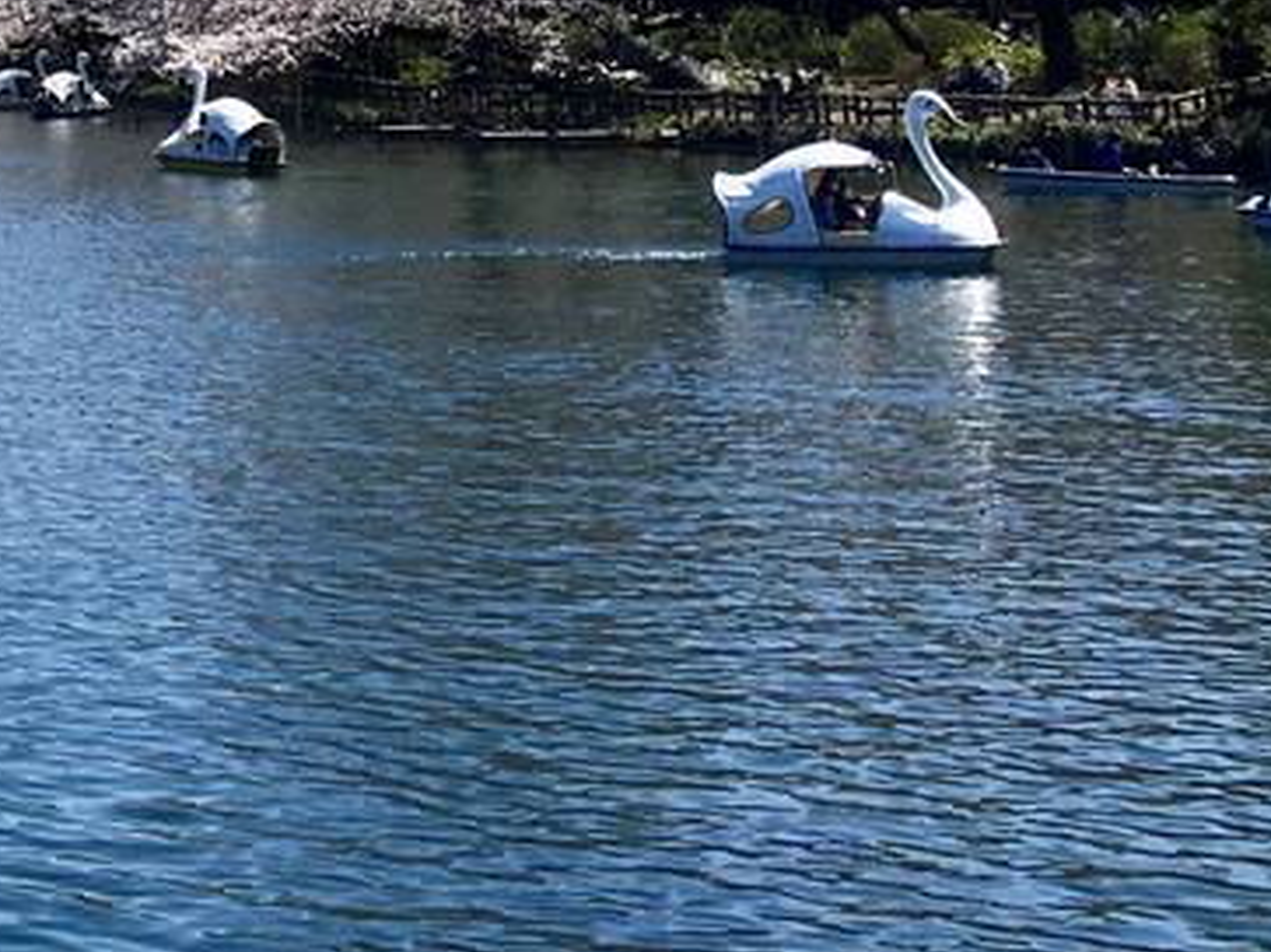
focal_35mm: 96
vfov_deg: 14.3
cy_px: -497
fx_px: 3524
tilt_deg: +7.0
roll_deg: -0.6
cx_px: -476
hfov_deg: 18.7
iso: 25
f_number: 2.2
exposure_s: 1/1709
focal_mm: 4.15
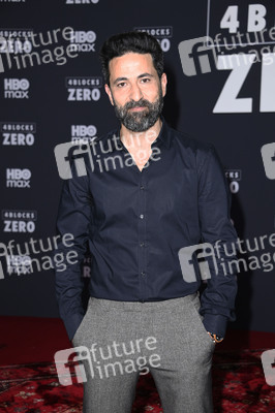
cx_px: 138
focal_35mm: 65
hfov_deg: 20.9
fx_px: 746
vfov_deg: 31.0
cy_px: 206
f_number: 5.6
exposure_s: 1/250
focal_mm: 65
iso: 1000
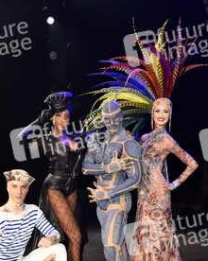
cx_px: 86
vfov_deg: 37.4
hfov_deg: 30.7
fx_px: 378
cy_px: 186
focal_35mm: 49
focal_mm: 36
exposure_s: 1/50
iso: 1000
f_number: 6.3
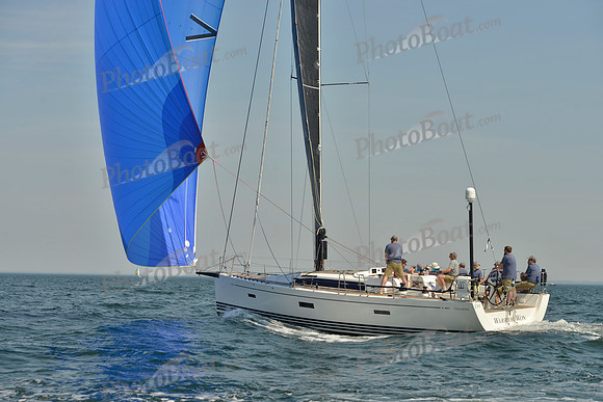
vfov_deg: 19.5
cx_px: 302
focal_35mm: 70
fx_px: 1173
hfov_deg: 28.8
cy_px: 201
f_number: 7.1
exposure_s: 1/1250
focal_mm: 70
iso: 200
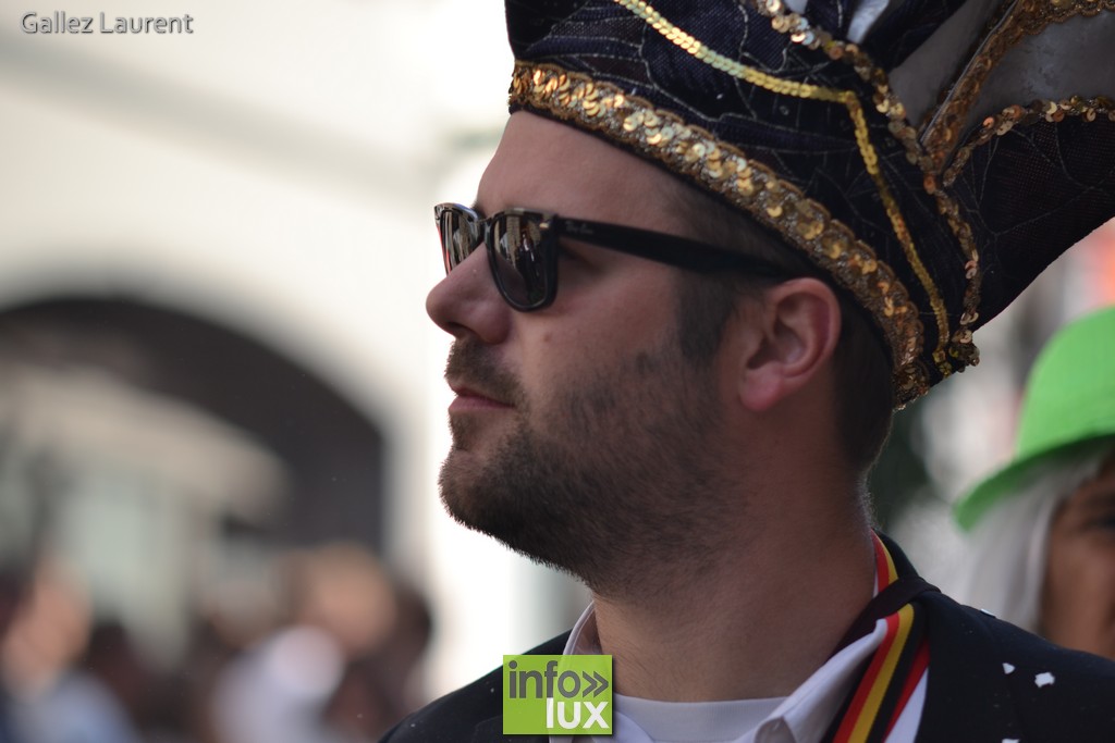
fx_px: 5575
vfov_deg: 7.6
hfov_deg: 11.4
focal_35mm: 180
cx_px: 558
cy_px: 372
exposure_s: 1/640
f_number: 2.8
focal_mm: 120
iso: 100
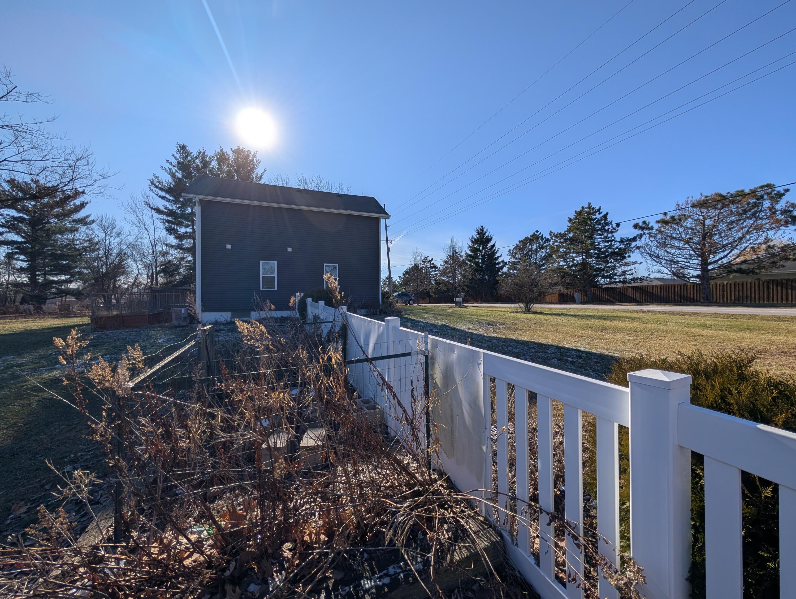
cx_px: 398
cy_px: 300
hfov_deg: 110.5
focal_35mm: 12
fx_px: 276
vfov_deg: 94.6
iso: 54
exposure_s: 1/5319
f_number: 1.7
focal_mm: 2.02
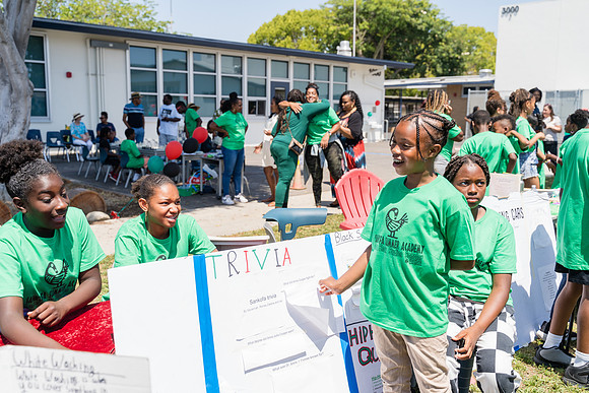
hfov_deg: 54.4
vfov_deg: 37.9
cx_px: 294
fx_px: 573
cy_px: 196
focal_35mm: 35
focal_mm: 35
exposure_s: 1/640
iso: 100
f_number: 4
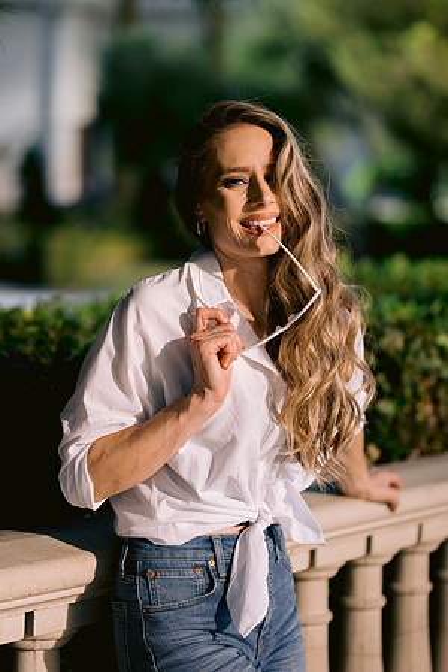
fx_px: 1587
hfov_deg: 16.1
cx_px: 224
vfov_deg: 23.9
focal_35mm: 85
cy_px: 336
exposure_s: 1/6400
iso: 200
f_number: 1.8
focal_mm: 85
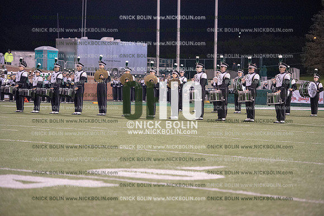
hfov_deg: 16.4
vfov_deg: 11.0
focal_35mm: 125
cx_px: 162
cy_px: 108
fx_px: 1125
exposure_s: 1/1250
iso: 5000
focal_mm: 125
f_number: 3.2
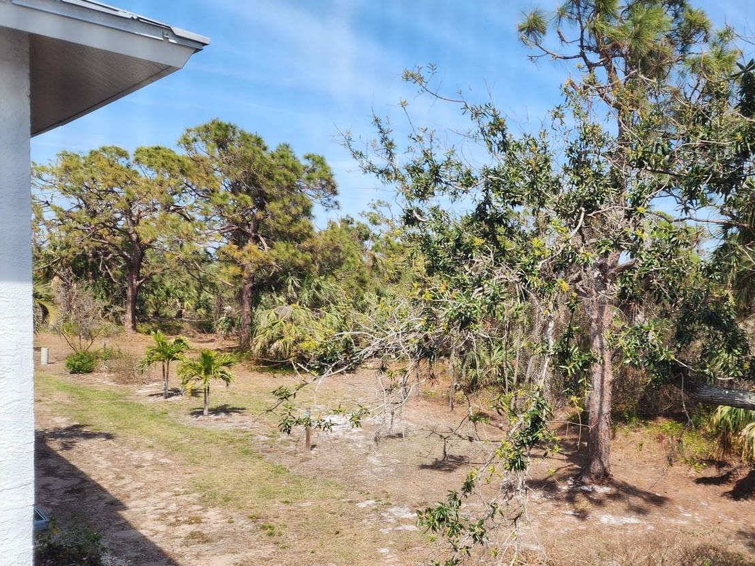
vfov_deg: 42.6
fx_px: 720
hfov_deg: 53.6
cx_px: 538
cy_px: 353
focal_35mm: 33
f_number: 1.8
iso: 12
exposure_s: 1/417
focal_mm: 6.4
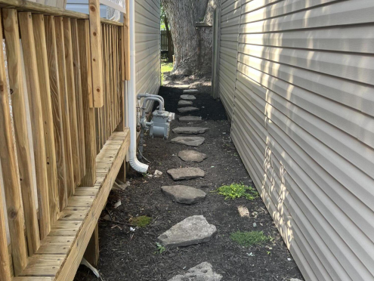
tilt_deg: -13.5
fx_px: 378
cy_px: 138
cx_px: 187
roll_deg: -1.0
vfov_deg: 40.7
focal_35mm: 35
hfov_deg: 52.6
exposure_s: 1/207
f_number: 1.5
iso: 40
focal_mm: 5.7
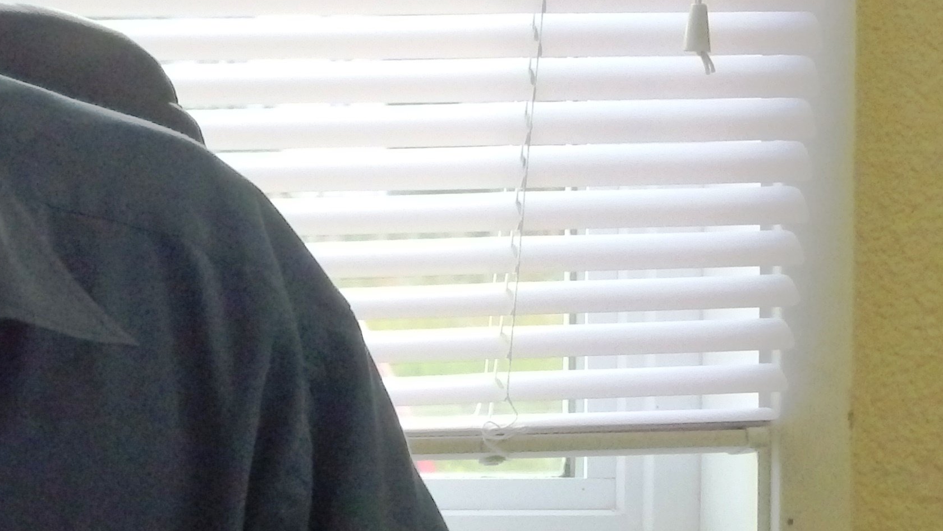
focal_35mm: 418
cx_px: 40
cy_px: 279
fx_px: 10453
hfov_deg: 5.2
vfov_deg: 2.9
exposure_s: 1/160
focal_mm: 25.1
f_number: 5.4
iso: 640
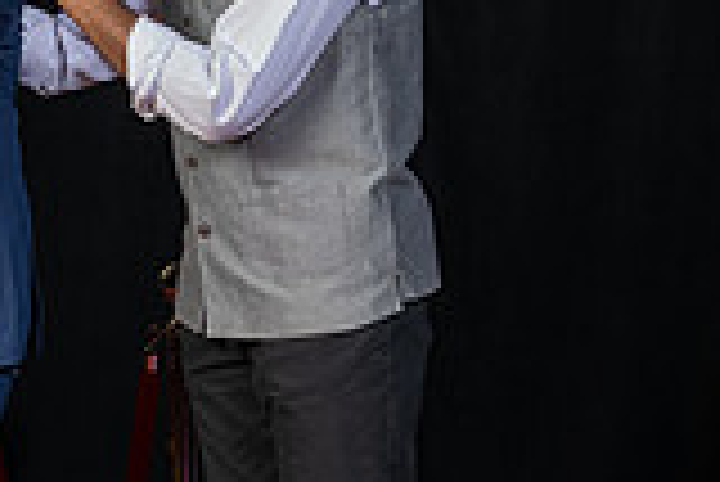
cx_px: -393
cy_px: 259
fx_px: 2442
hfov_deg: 15.4
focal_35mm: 122
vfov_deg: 11.3
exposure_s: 1/100
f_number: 8
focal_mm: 28.5
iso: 320
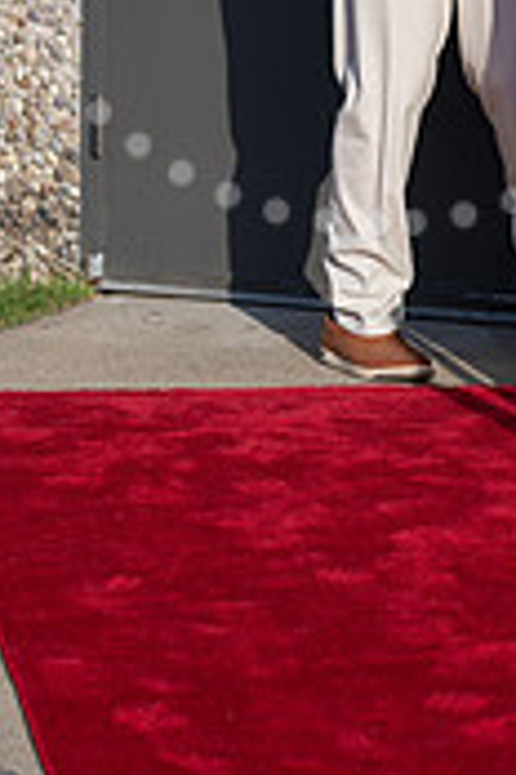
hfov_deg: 7.0
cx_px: 378
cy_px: -187
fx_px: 4214
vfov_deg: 10.3
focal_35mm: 196
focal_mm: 76
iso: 320
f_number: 5
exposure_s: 1/2000
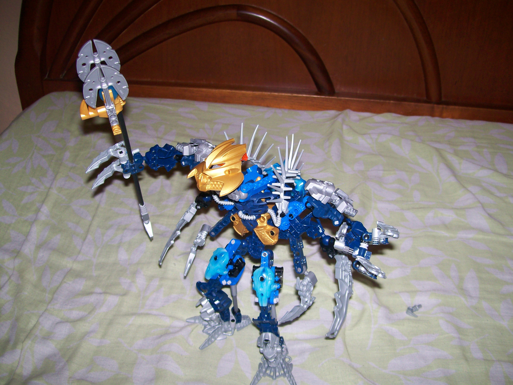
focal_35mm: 36
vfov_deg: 39.7
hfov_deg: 51.4
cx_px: 256
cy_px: 192
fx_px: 534
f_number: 2.7
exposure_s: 1/64
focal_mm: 6
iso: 80
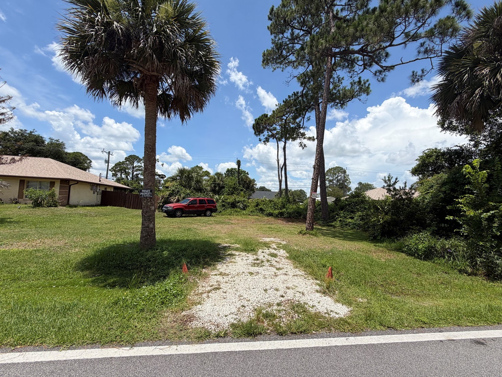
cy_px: 191
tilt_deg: +4.4
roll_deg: -2.0
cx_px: 261
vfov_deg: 81.7
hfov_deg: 98.1
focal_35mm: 15
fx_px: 218
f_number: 2.2
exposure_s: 1/1167
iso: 20
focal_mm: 2.22
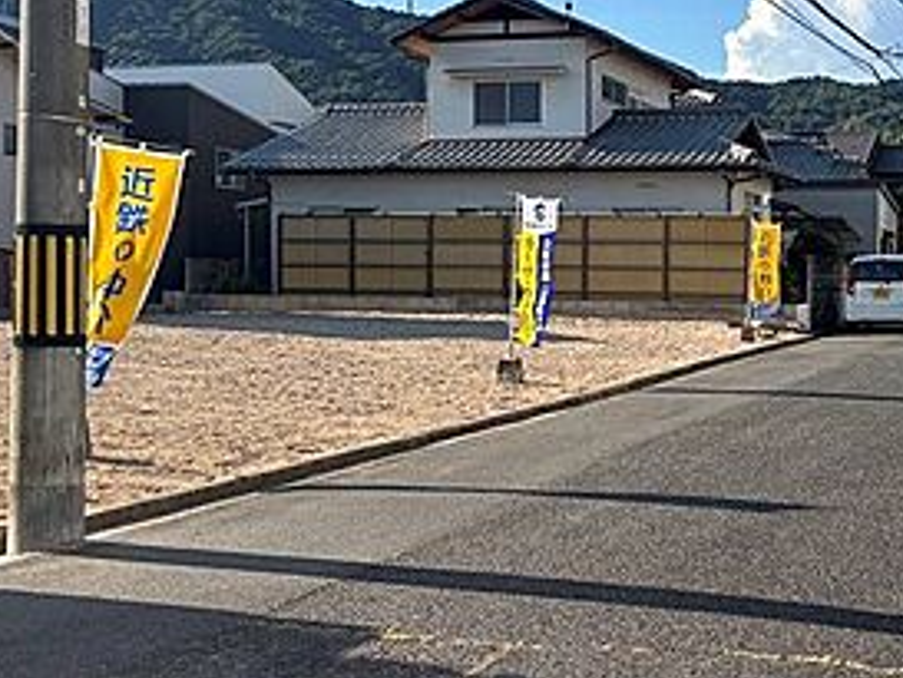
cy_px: 327
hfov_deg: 34.6
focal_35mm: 54
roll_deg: -0.6
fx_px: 1409
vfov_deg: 27.1
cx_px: 701
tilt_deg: -3.6
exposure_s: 1/2513
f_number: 1.6
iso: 50
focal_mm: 5.96
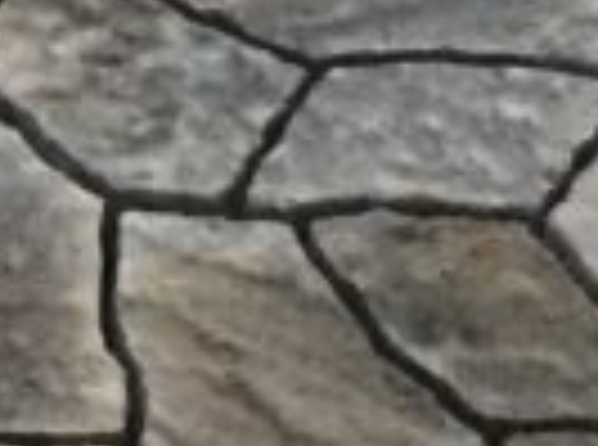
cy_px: -257
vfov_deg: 6.5
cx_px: -27
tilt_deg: -38.9
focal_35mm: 224
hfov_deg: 8.8
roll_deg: -4.4
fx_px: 3859
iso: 320
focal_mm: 4.15
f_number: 2.2
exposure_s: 1/15
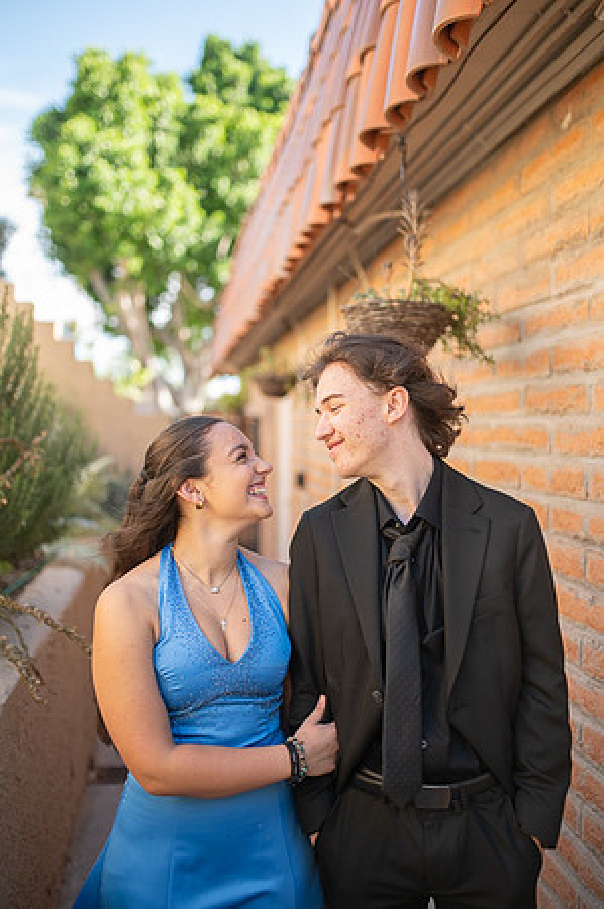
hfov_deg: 37.8
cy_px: 454
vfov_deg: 54.5
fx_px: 883
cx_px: 302
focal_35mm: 35
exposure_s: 1/3200
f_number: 1.4
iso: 400
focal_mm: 35
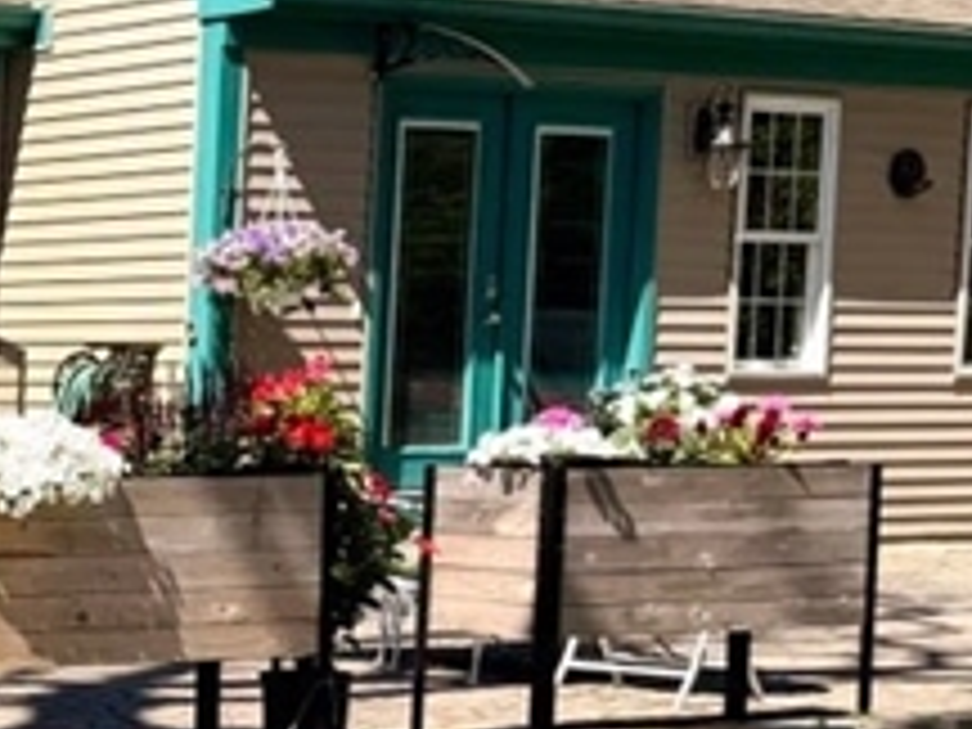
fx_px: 3201
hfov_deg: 15.6
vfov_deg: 12.8
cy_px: 716
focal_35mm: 114
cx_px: -576
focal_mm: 6.76
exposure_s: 1/3279
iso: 80
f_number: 1.78
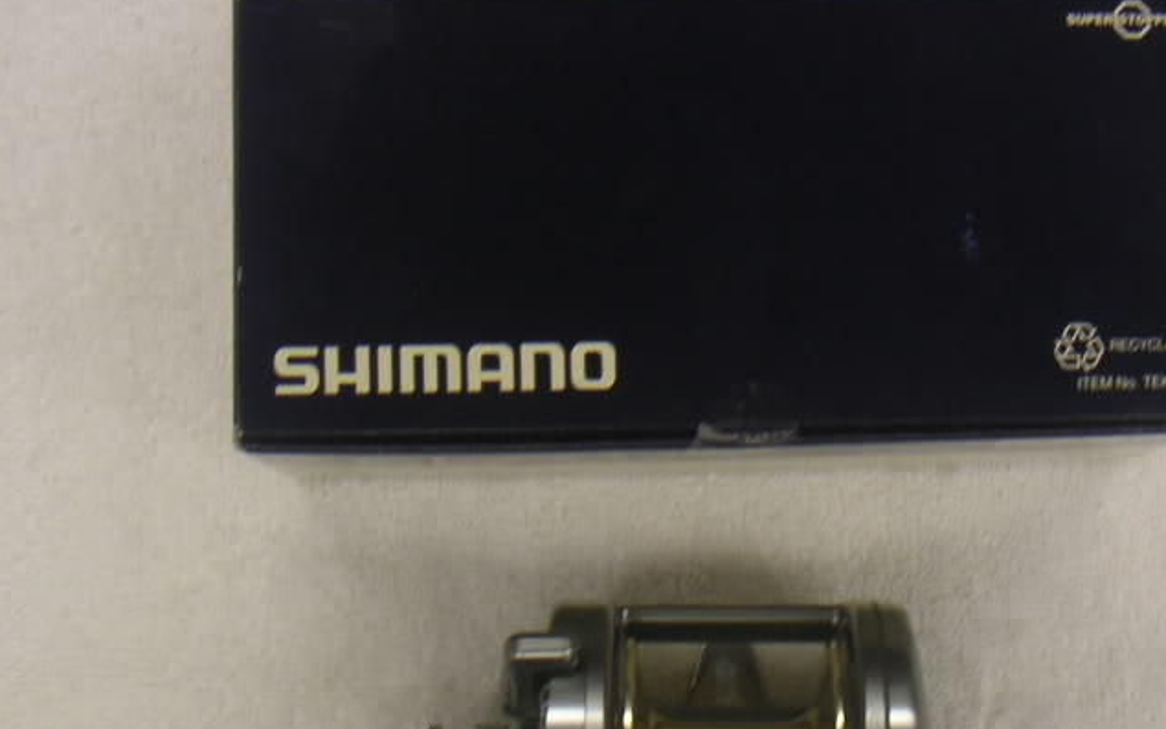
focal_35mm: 65
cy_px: 413
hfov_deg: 31.4
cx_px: 746
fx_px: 2066
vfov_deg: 20.0
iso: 50
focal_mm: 6
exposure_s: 1/45
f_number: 2.8
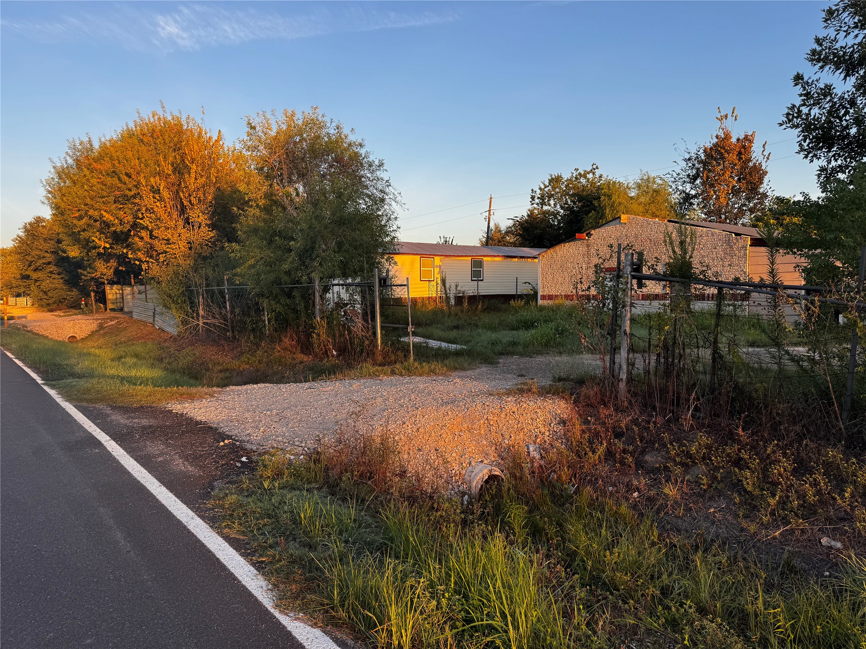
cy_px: 324
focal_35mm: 24
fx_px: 600
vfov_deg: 56.8
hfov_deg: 71.6
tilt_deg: -3.7
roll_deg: +0.6
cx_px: 433
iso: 80
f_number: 1.78
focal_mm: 6.76
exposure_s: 1/553
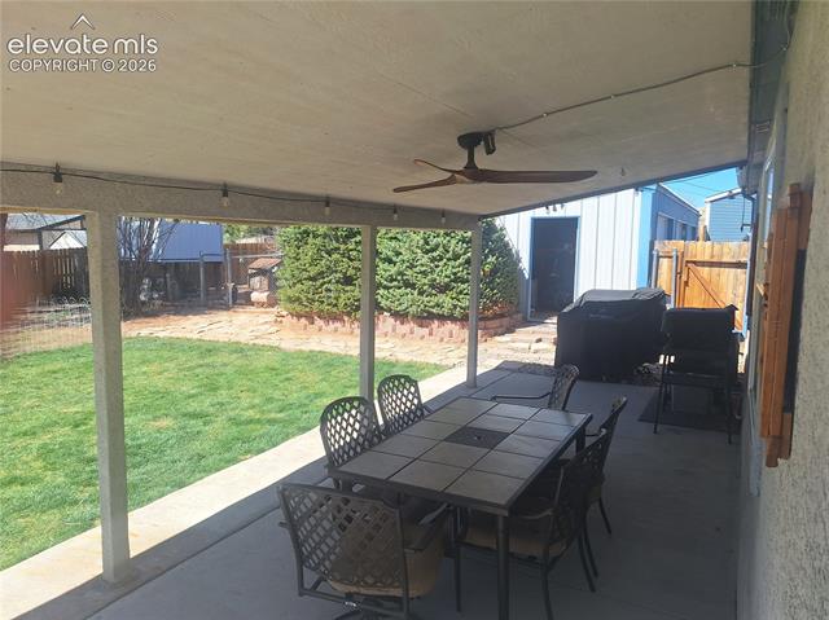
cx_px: 414
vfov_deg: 58.8
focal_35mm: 23
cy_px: 310
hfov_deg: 74.0
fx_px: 550
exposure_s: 1/1701
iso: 40
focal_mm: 5.54
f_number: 1.8
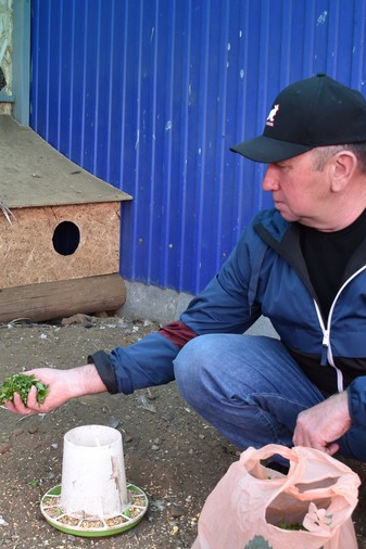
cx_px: 111
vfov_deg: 41.1
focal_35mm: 48
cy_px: 299
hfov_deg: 27.8
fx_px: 732
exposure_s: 1/250
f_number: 5
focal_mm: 18
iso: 400
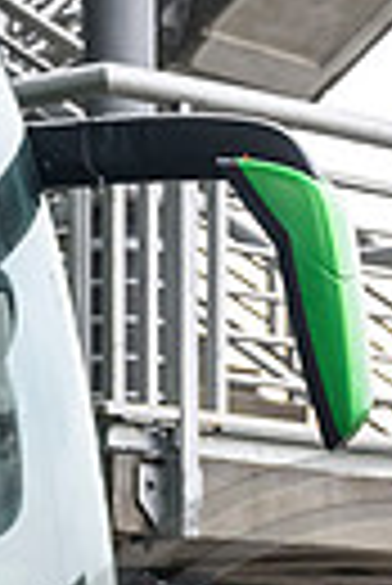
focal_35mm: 183
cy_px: 900
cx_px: 415
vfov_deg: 10.8
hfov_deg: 7.5
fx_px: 2981
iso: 3200
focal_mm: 53
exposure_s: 1/640
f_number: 3.5
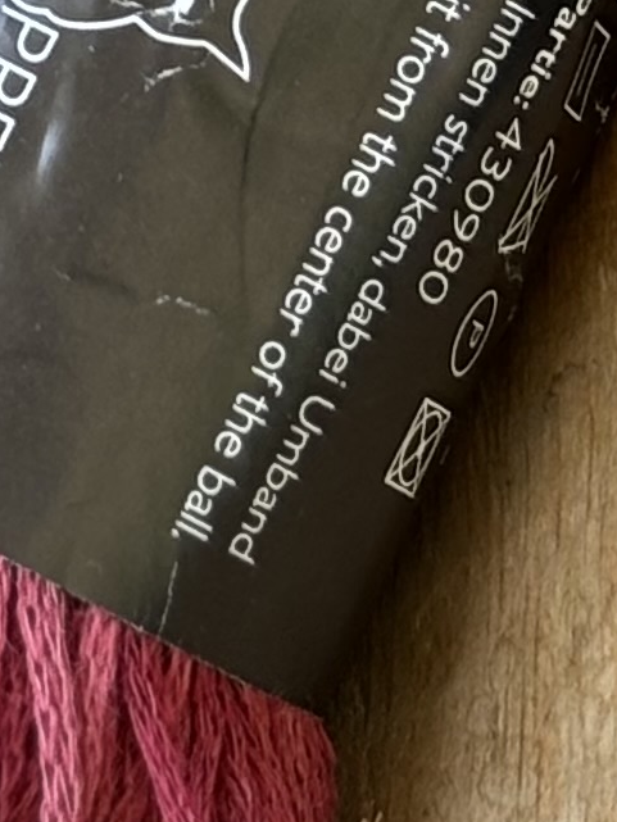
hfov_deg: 4.4
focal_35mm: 327
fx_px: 7769
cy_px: -987
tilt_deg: -47.4
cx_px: -1144
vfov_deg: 5.9
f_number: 1.6
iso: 32
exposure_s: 1/161
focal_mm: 5.96
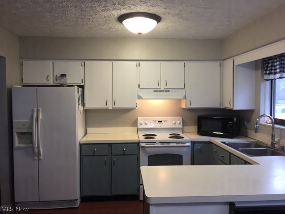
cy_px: 107
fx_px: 239
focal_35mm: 29
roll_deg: +0.7
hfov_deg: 61.7
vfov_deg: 48.2
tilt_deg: -2.5
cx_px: 142
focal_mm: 4.15
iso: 64
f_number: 2.2
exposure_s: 1/30
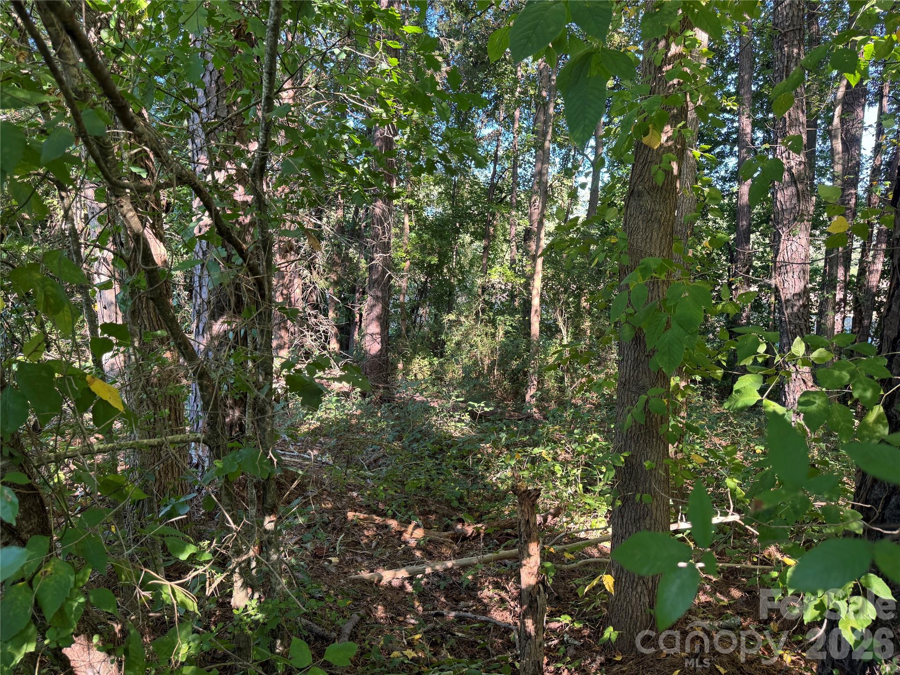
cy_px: 338
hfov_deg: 71.6
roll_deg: -3.3
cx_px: 450
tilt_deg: -7.2
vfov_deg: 56.8
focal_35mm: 24
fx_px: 624
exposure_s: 1/121
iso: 125
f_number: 1.78
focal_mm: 6.76
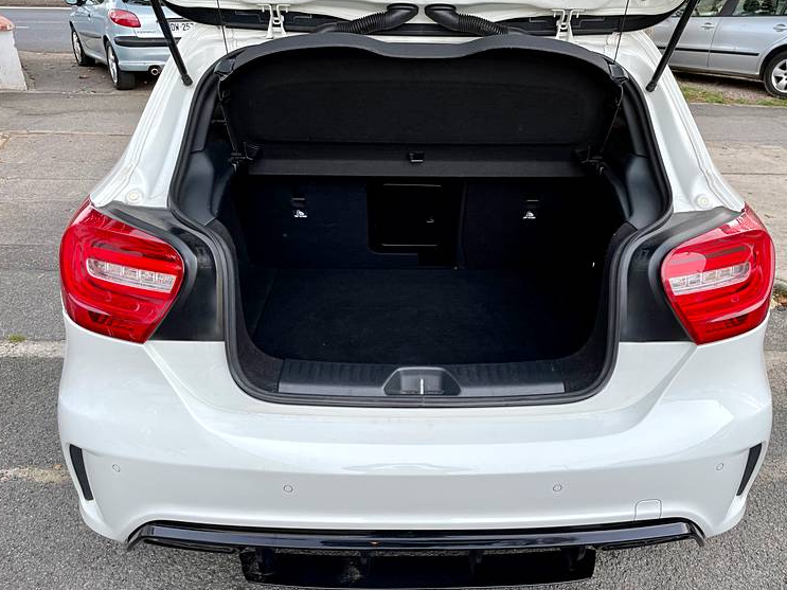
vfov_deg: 49.7
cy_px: 290
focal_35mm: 28
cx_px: 417
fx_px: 636
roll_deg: -0.1
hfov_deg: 63.4
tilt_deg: -28.3
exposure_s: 1/662
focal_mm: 4.2
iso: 32
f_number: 1.6
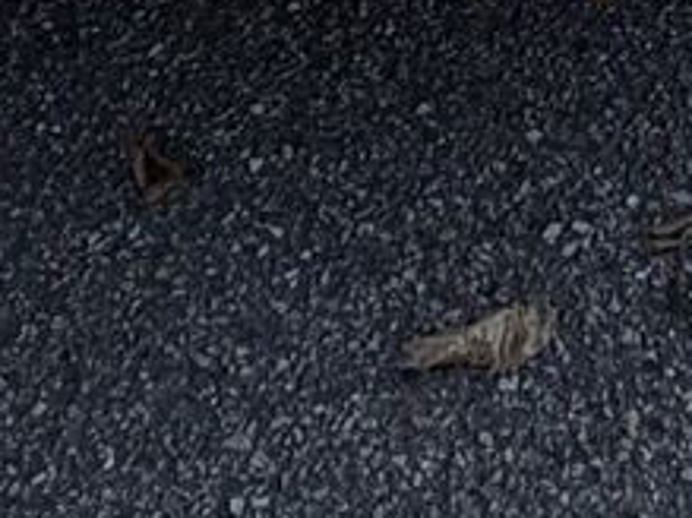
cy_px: -1030
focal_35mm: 109
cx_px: 640
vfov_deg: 10.1
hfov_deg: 17.7
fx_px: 2178
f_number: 2.2
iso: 64
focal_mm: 2.22
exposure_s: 1/1323
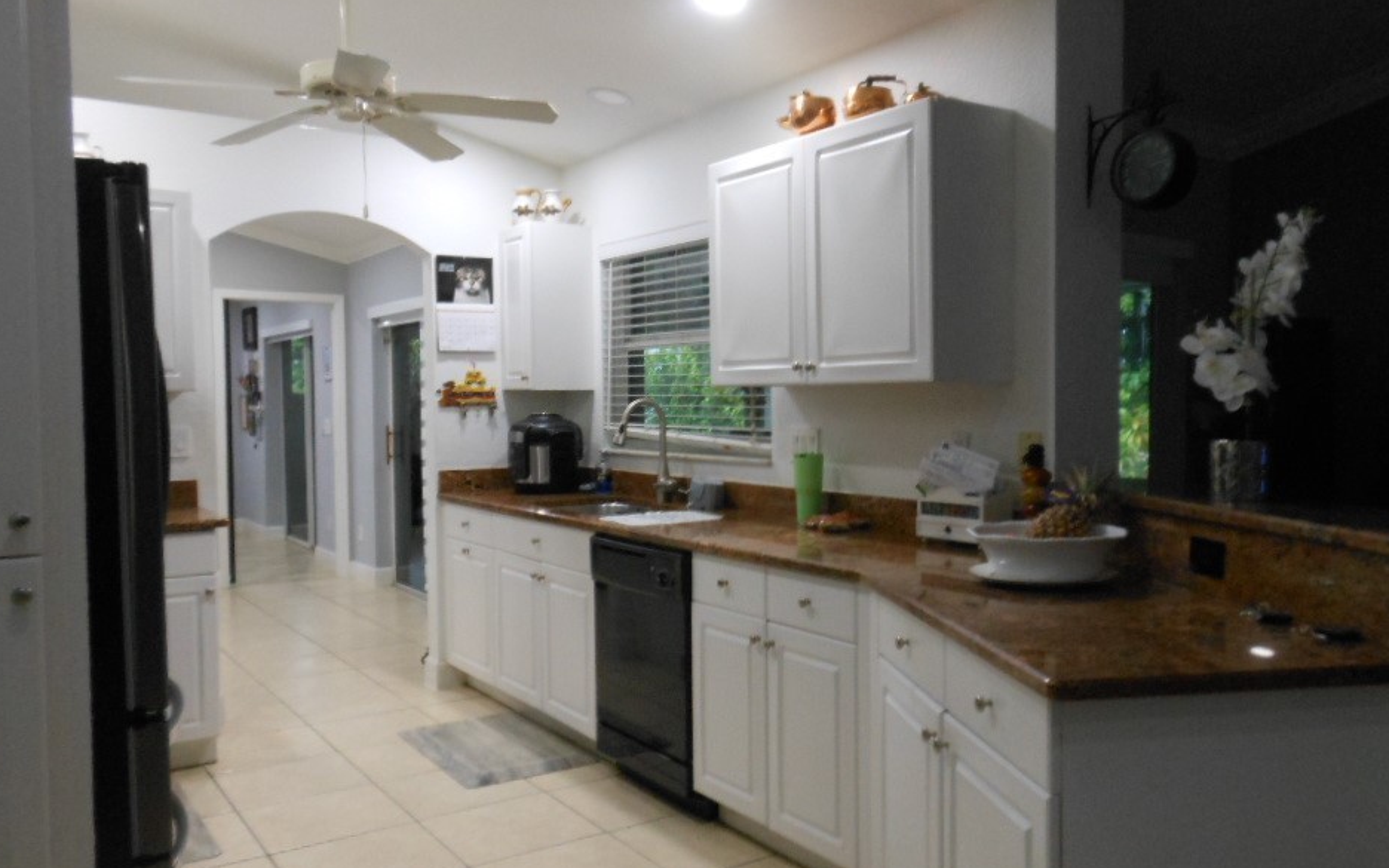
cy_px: 390
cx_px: 739
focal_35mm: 29
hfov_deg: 64.6
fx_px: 1098
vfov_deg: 43.1
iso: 400
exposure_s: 1/30
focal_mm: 4.5
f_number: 3.2
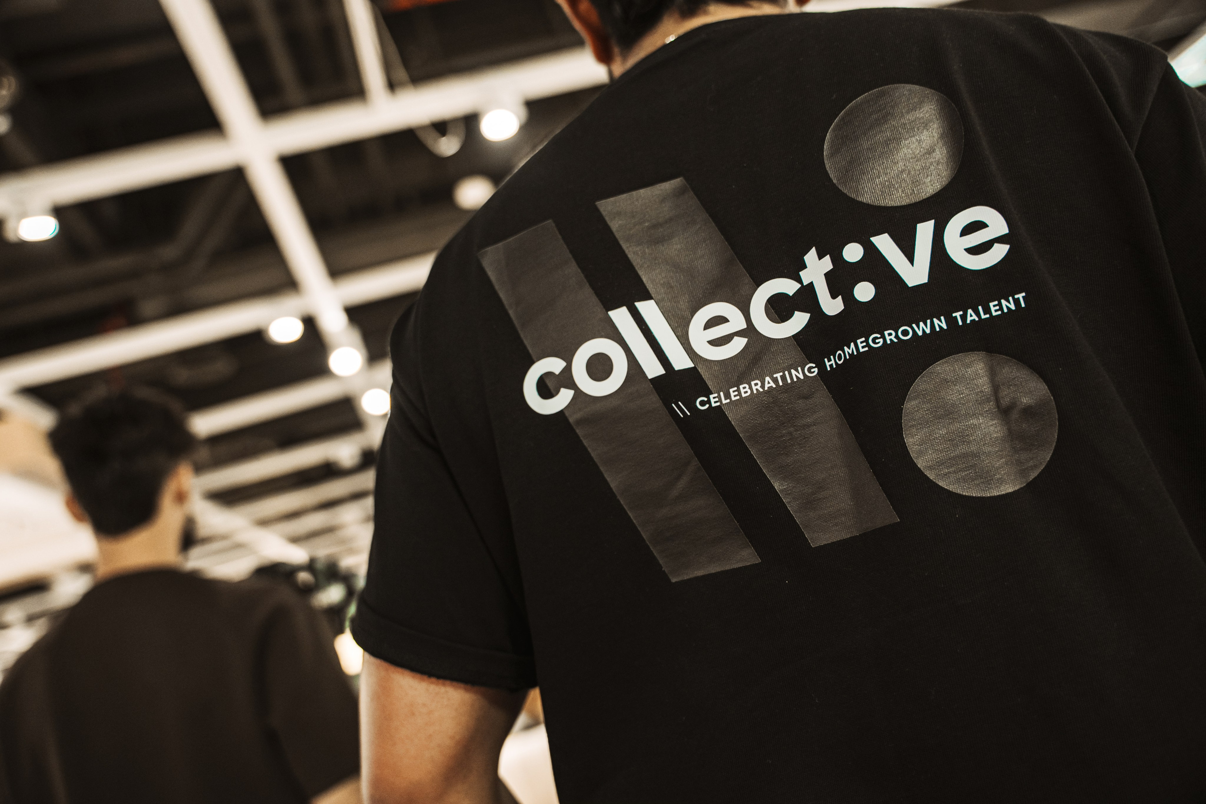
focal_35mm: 32
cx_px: 603
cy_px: 402
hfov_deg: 58.9
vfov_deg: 41.2
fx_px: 1069
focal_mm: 31.9
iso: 500
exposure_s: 1/100
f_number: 2.8
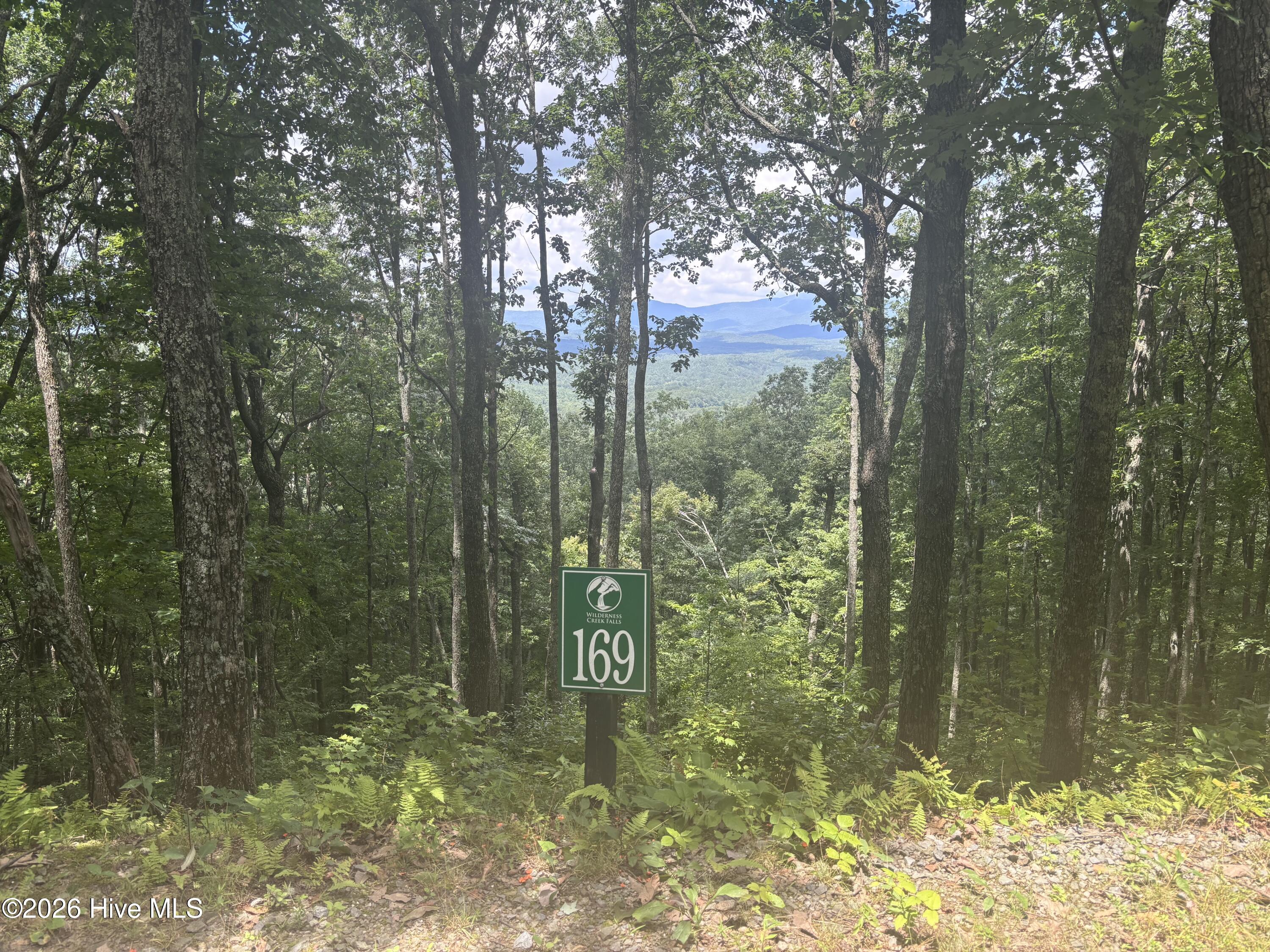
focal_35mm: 26
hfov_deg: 67.3
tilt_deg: -8.1
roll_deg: -0.8
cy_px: 476
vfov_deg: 53.1
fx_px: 954
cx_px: 635
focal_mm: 5.96
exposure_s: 1/515
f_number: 1.6
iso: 50
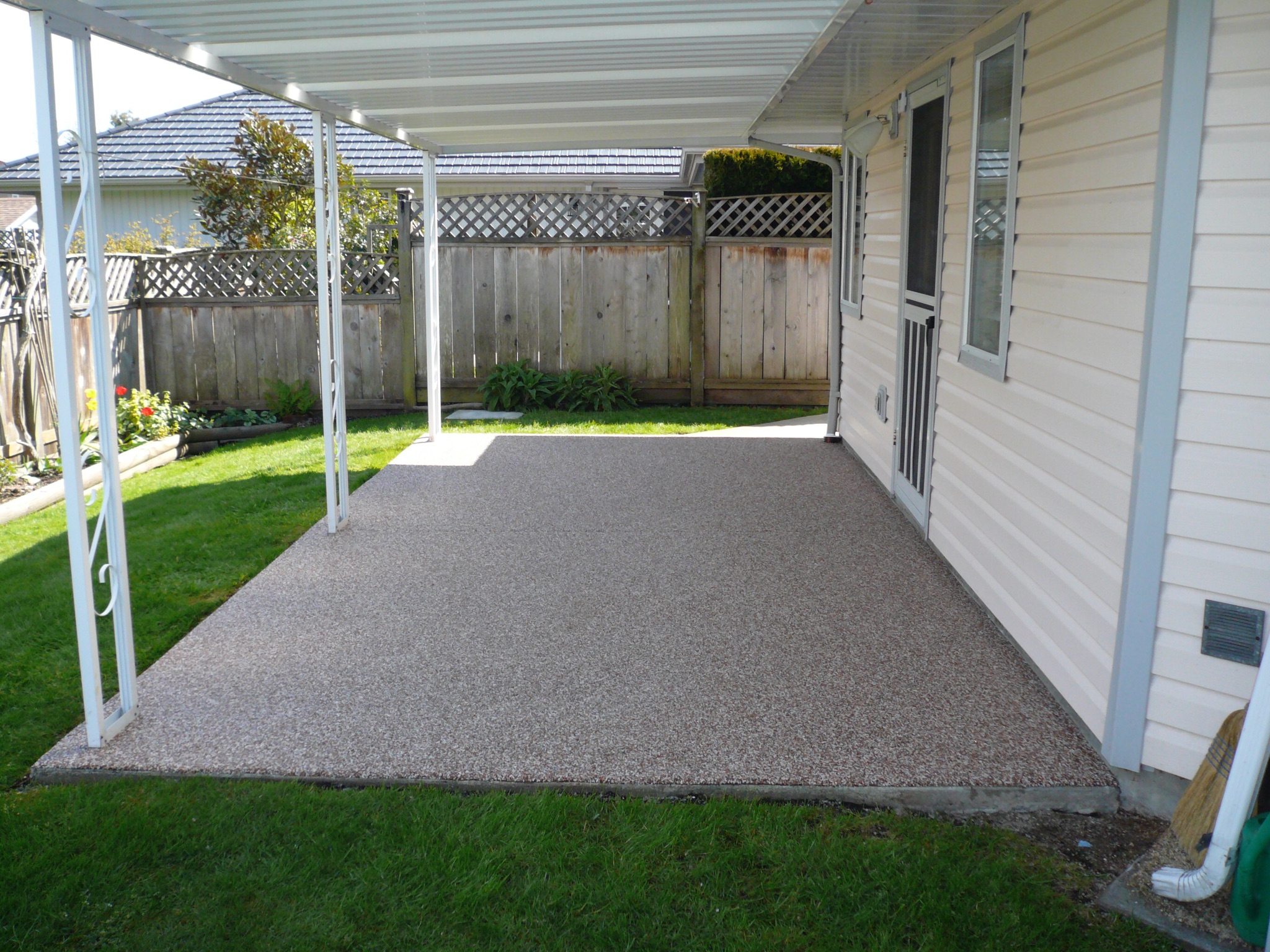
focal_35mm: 32
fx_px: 1174
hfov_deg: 56.8
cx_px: 635
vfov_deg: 44.2
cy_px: 476
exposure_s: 1/400
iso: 100
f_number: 2.9
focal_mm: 5.2
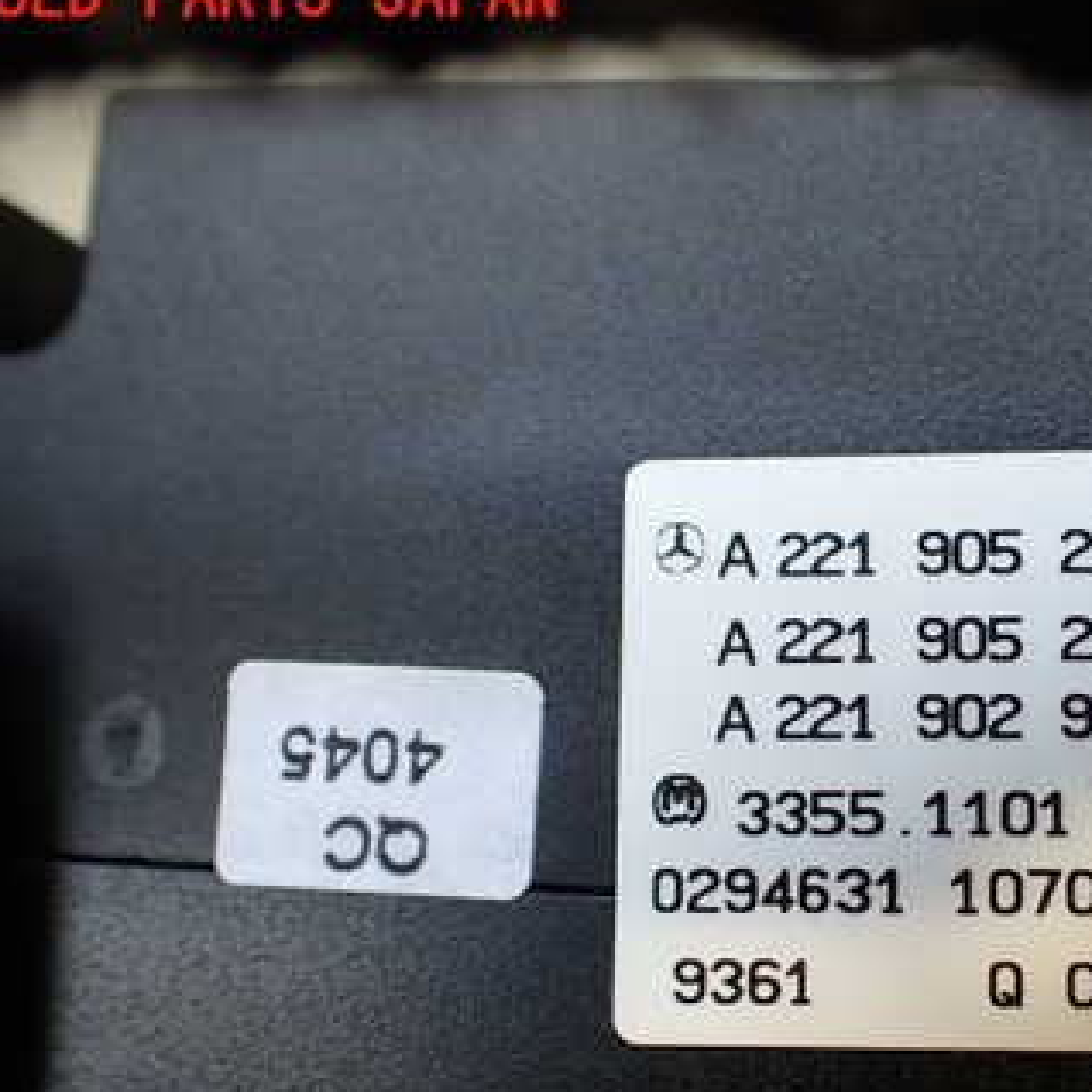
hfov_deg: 32.5
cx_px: 965
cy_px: 725
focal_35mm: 50
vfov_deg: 33.7
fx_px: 1785
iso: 100
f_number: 2.3
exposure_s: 1/160
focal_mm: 5.4
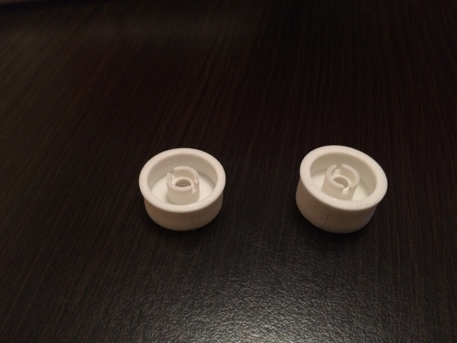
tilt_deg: -49.0
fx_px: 396
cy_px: 177
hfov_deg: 60.0
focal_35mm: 30
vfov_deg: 46.8
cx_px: 232
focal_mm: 4.15
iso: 320
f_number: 2.2
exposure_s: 1/20
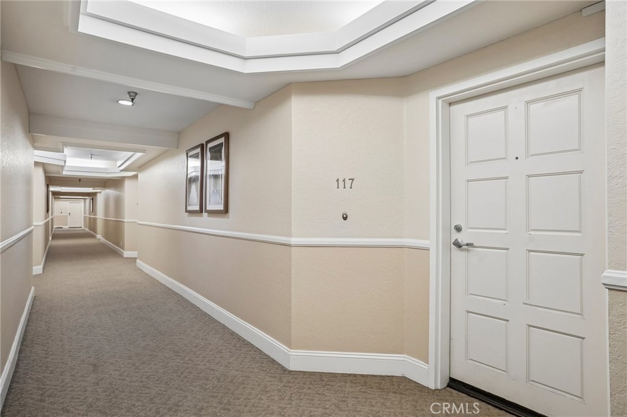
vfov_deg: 64.5
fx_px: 331
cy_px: 208
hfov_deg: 86.9
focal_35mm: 19
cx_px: 314
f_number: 8
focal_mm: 19
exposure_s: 1/25
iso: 1000
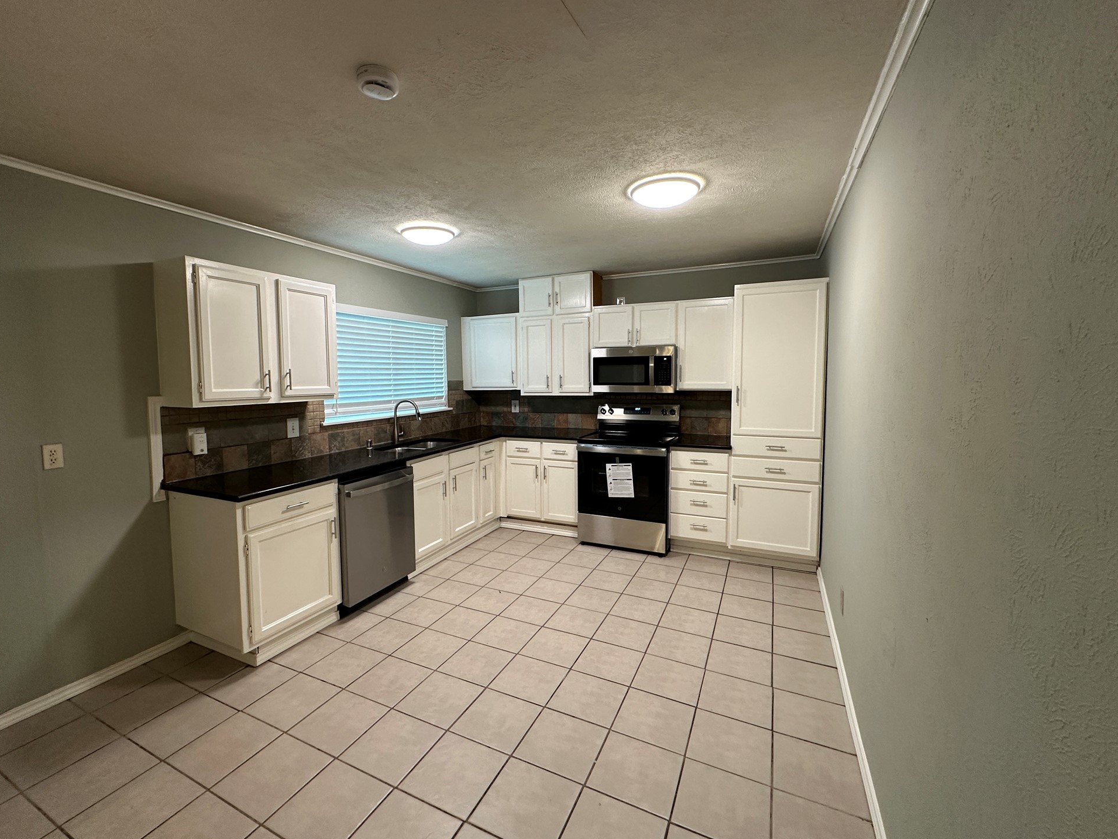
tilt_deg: -3.9
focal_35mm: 15
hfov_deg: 98.1
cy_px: 410
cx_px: 536
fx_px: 485
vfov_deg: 81.8
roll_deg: +0.7
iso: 160
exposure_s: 1/60
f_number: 2.2
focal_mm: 2.22
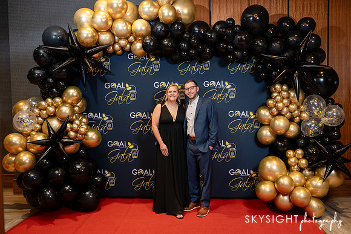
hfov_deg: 57.8
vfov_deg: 40.4
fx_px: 318
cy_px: 117
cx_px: 176
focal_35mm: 33
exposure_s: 1/160
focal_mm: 32
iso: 1000
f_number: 2.8
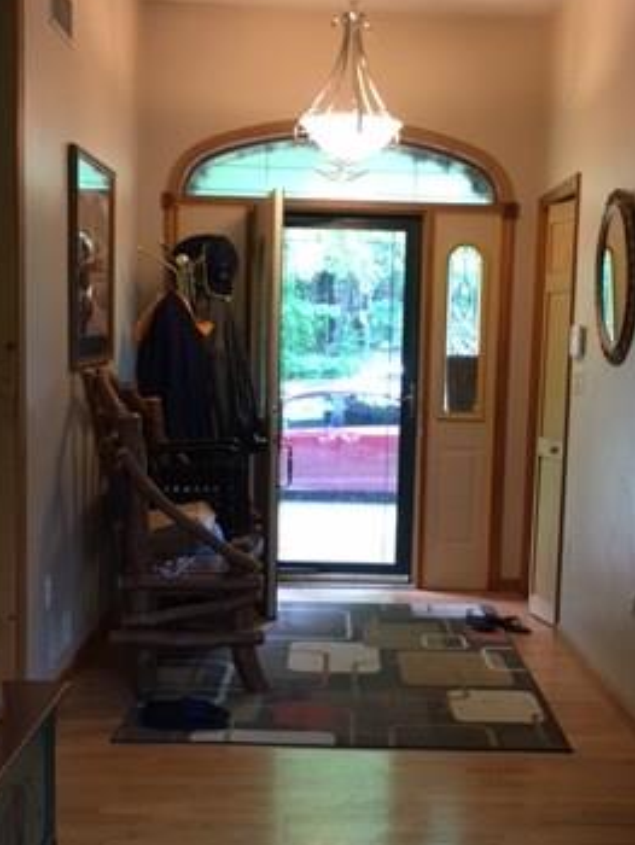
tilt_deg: -6.8
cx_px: 369
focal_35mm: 53
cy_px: 514
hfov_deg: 27.5
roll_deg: -1.3
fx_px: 1295
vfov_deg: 36.0
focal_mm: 4.15
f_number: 2.2
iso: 100
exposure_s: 1/30
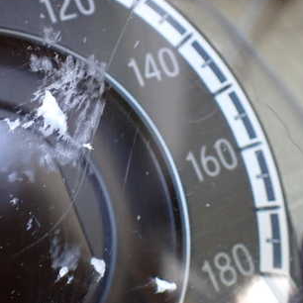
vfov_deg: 32.6
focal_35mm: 52
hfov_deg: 32.2
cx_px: 74
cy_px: 113
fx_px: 515
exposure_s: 1/30
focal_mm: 5.4
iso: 800
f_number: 2.3
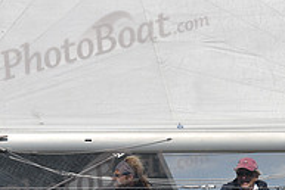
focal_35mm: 295
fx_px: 2337
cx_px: 286
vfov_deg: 4.7
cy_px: 233
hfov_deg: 7.0
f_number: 8
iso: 250
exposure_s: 1/1000
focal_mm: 98
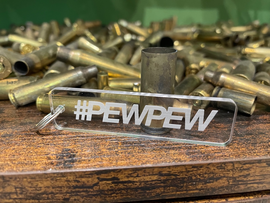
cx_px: 135
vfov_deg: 53.1
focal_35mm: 26
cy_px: 102
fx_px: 203
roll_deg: +0.7
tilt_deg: -22.6
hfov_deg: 67.3
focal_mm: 4.2
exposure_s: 1/50
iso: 320
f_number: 1.6
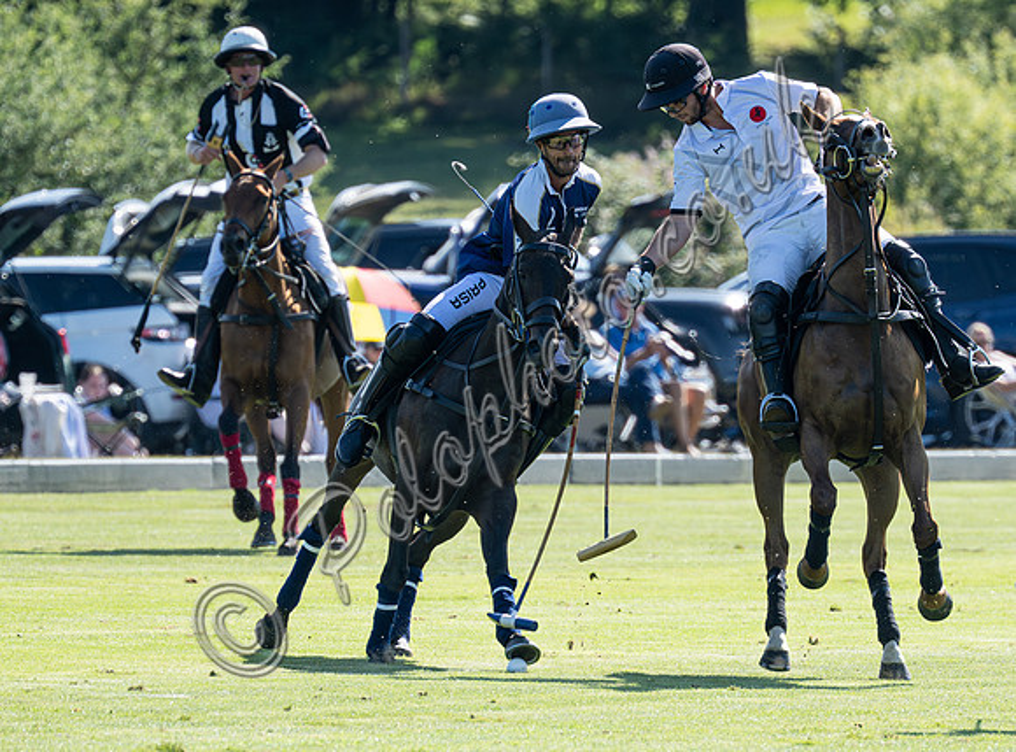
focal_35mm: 928
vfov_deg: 1.6
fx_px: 27091
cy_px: 813
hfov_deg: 2.1
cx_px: 674
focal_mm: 400
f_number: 5.6
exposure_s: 1/800
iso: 200
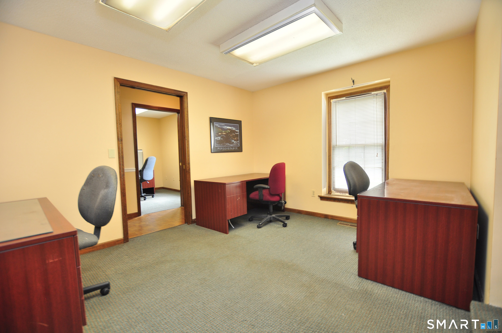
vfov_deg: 77.2
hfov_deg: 100.5
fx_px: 209
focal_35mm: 15
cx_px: 251
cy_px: 166
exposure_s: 1/20
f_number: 3.5
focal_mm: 10
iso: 200
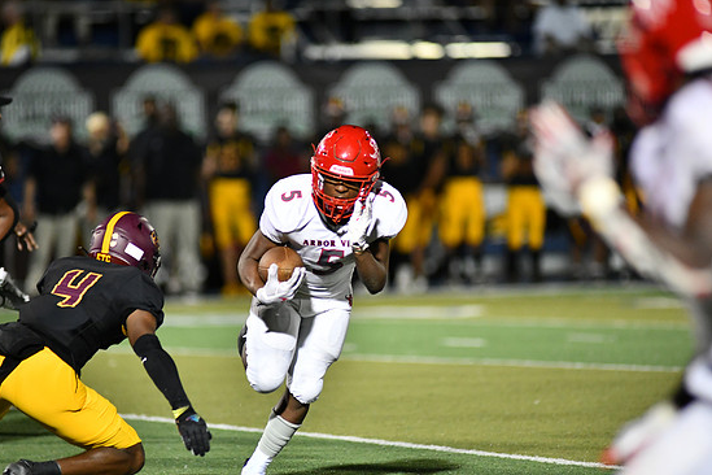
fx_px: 6269
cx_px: 337
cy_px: 249
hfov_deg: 6.5
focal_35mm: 317
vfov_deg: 4.3
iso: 4000
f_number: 2.8
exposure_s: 1/1000
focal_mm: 300
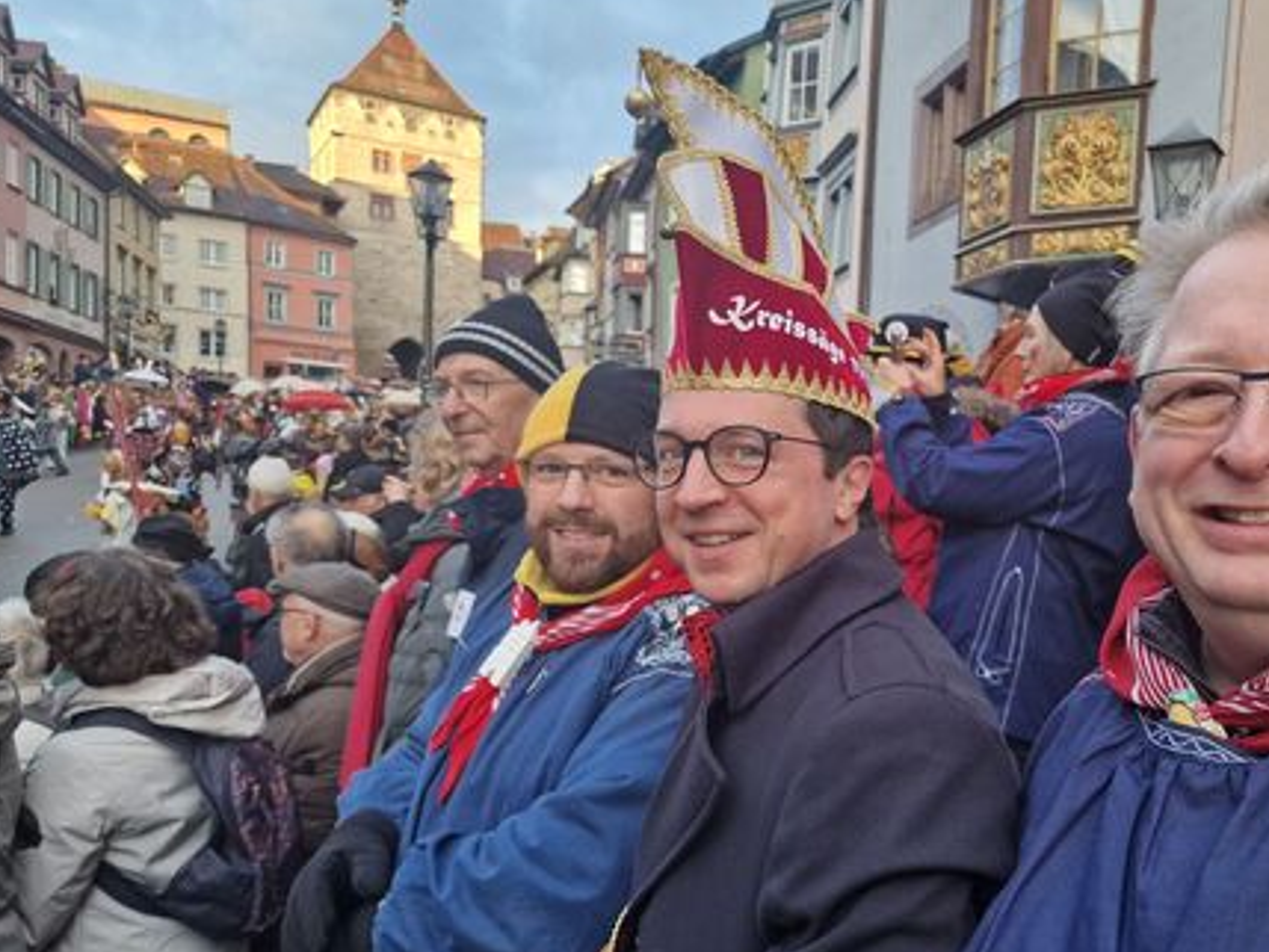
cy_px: 541
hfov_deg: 59.0
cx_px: 808
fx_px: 1100
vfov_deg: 46.7
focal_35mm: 30
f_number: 1.8
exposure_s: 1/180
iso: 80
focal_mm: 6.4
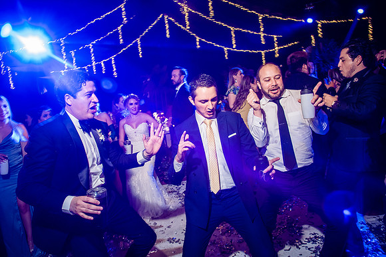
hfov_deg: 73.7
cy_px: 128
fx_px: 257
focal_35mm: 24
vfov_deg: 53.2
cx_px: 193
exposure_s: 1/30
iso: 2000
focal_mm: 24
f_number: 7.1
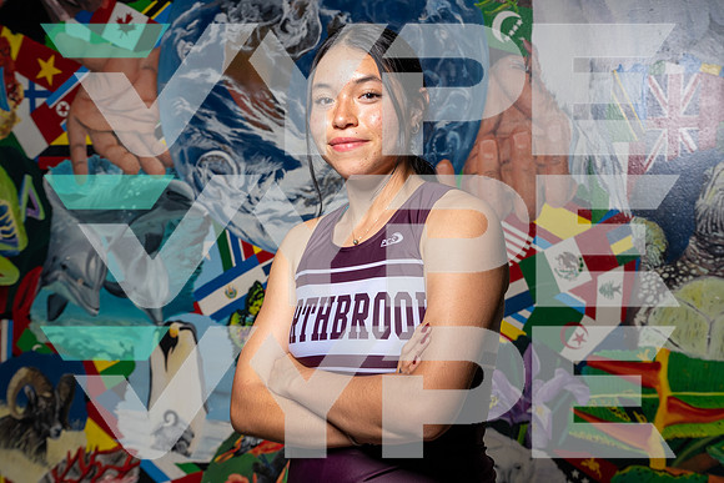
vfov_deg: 26.0
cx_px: 362
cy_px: 242
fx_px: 1046
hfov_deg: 38.2
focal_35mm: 52
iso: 400
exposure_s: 1/250
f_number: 8
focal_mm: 52
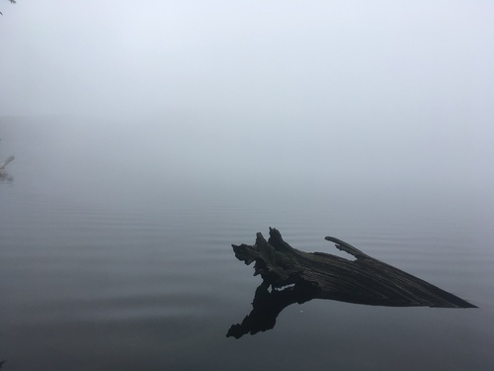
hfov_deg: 61.7
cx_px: 247
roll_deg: -4.4
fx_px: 414
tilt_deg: -4.0
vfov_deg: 48.2
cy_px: 186
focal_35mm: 29
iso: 25
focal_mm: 4.15
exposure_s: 1/1709
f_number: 2.2
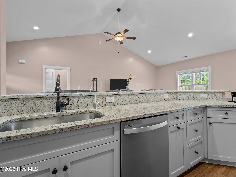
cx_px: 118
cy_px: 88
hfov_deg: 94.5
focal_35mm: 16
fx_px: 109
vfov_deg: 78.1
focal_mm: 8
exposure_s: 1/1.67
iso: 200
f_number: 5.6
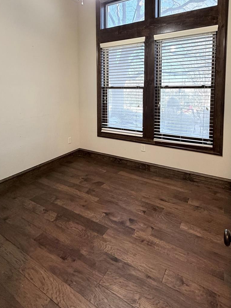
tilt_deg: -4.2
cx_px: 117
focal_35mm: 21
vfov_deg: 76.6
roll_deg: -0.3
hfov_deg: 63.4
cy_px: 104
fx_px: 187
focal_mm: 2.22
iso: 320
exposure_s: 1/60
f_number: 2.2
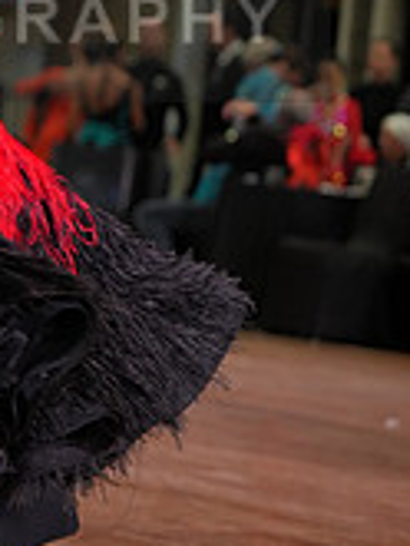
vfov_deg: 8.3
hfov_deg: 6.2
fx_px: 3738
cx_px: -124
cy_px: -7
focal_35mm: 237
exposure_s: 1/400
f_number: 2.8
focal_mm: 70
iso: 800
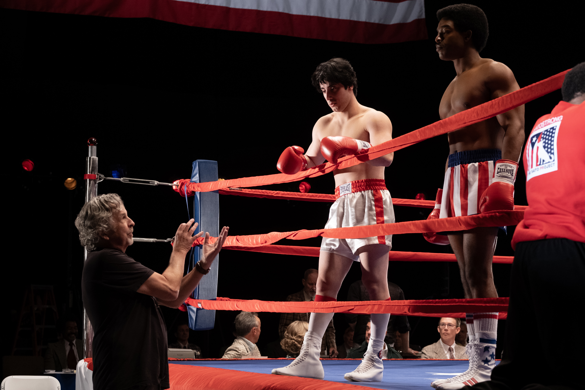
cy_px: 195
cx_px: 292
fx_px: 1219
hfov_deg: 27.0
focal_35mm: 75
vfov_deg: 18.2
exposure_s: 1/250
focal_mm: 50
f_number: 4
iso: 2000
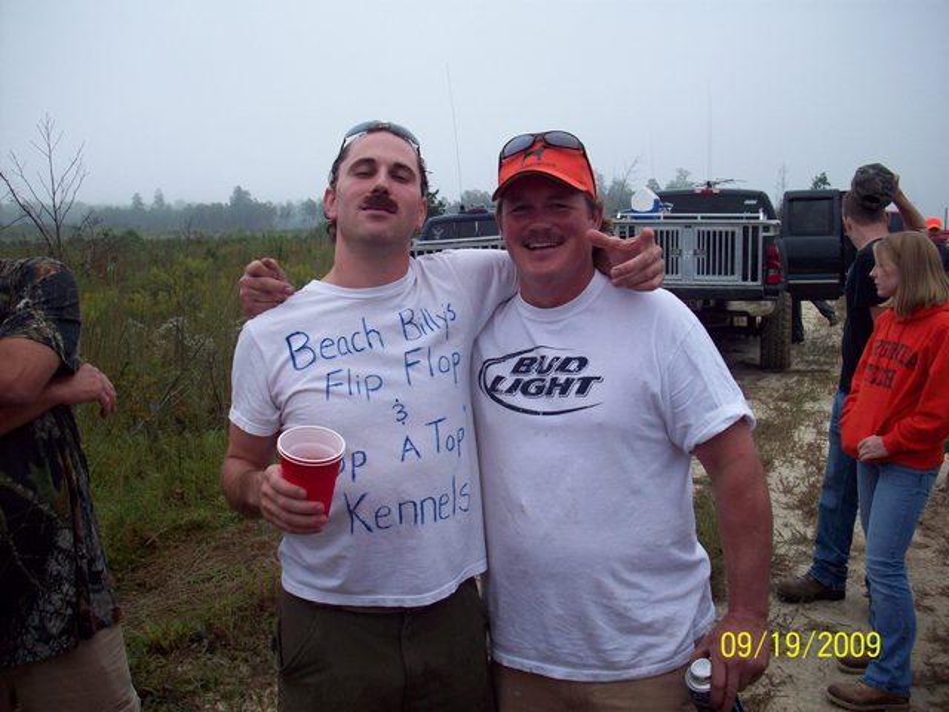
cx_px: 474
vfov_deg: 38.7
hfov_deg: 50.1
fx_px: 1014
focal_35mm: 37
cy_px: 356
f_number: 2.8
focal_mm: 6.2
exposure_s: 1/201
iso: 80
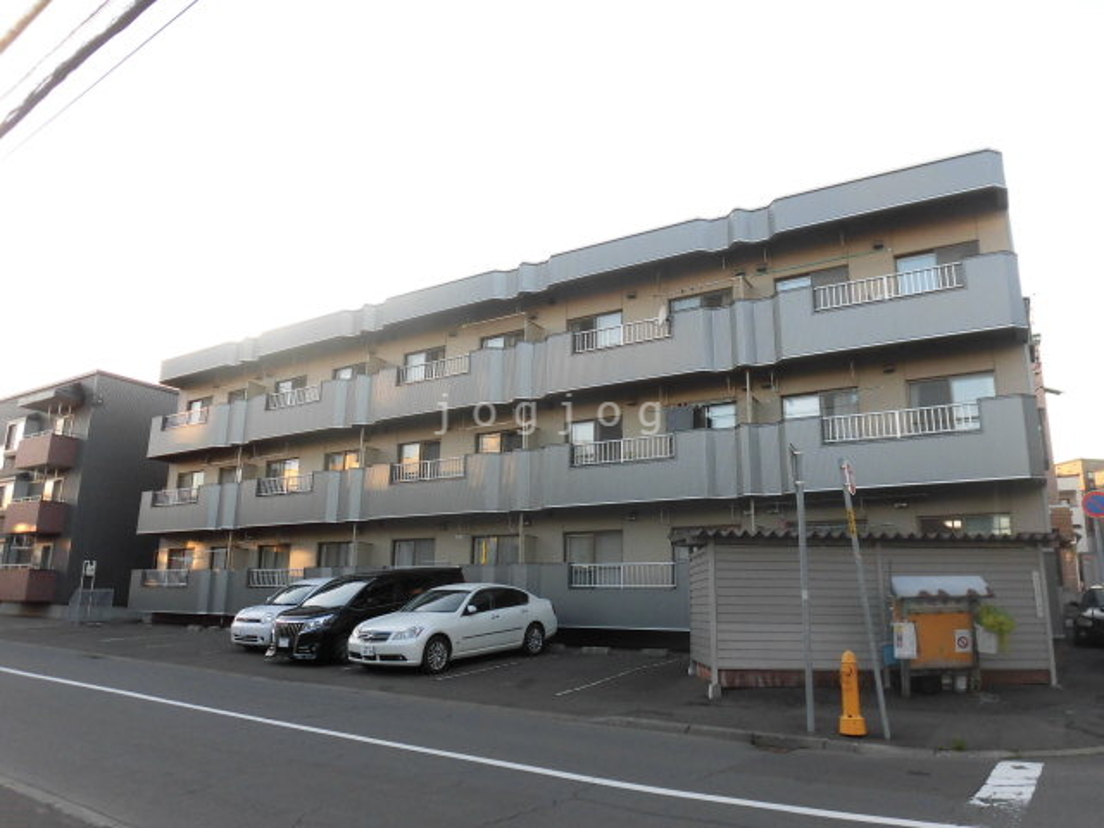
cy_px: 414
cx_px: 552
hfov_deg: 71.6
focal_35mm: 24
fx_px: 765
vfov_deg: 56.8
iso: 100
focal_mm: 4.3
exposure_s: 1/125
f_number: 3.1
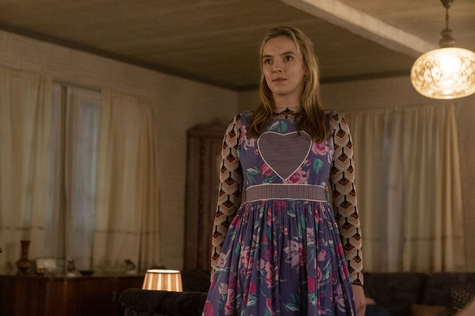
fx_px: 923
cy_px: 158
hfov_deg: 28.8
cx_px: 238
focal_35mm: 70
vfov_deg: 19.5
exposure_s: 1/125
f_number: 3.2
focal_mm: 70
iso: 3200
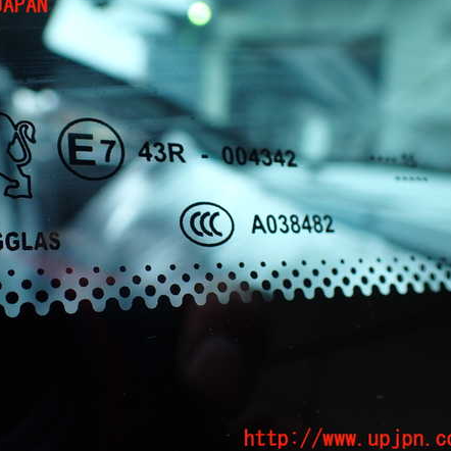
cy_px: 222
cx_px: 168
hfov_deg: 45.6
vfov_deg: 46.0
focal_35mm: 36
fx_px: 531
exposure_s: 1/125
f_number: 2.3
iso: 200
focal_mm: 5.4
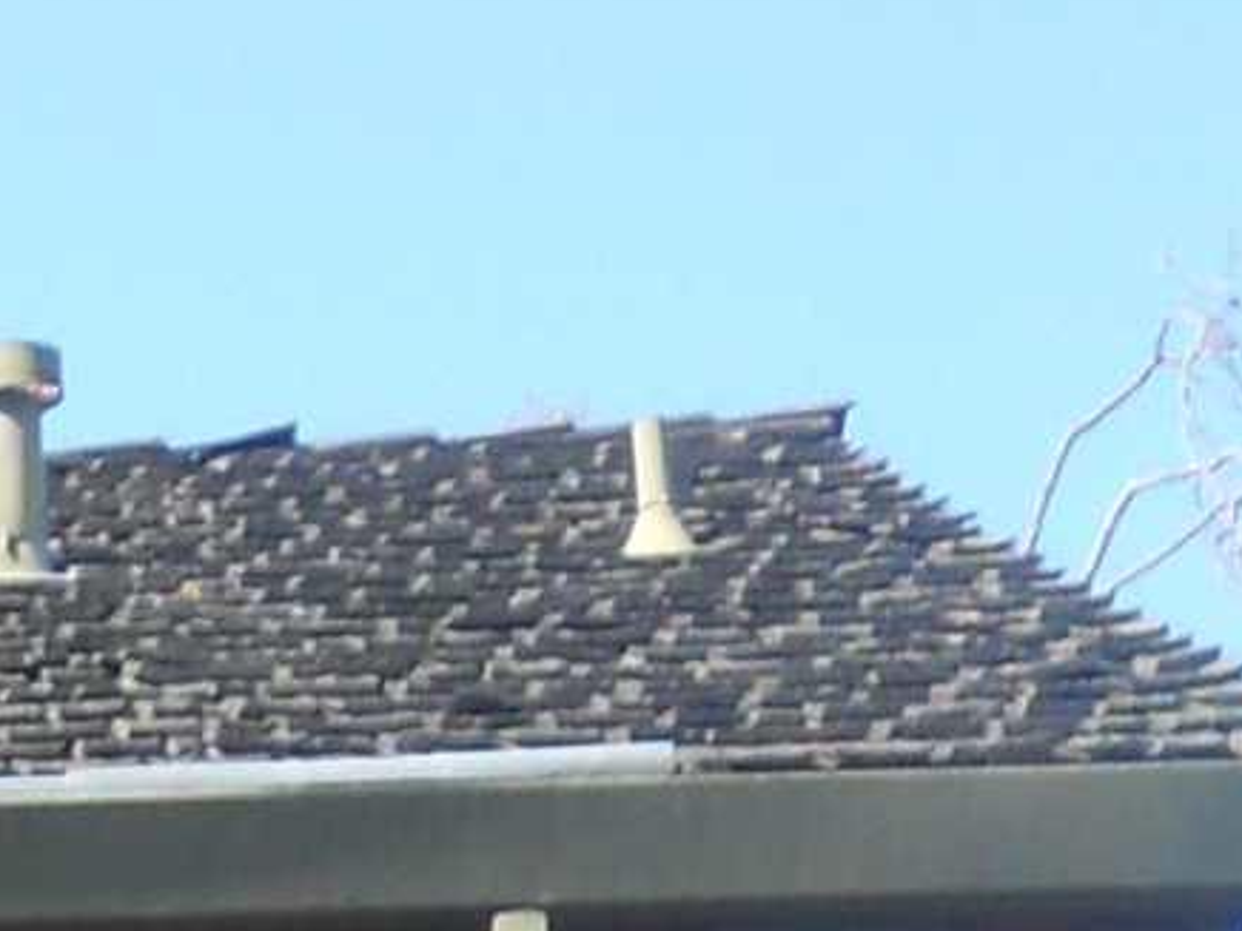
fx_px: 10369
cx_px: -1940
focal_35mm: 289
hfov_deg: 6.5
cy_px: 2437
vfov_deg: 5.0
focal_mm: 7.3
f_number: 3.2
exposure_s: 1/320
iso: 80
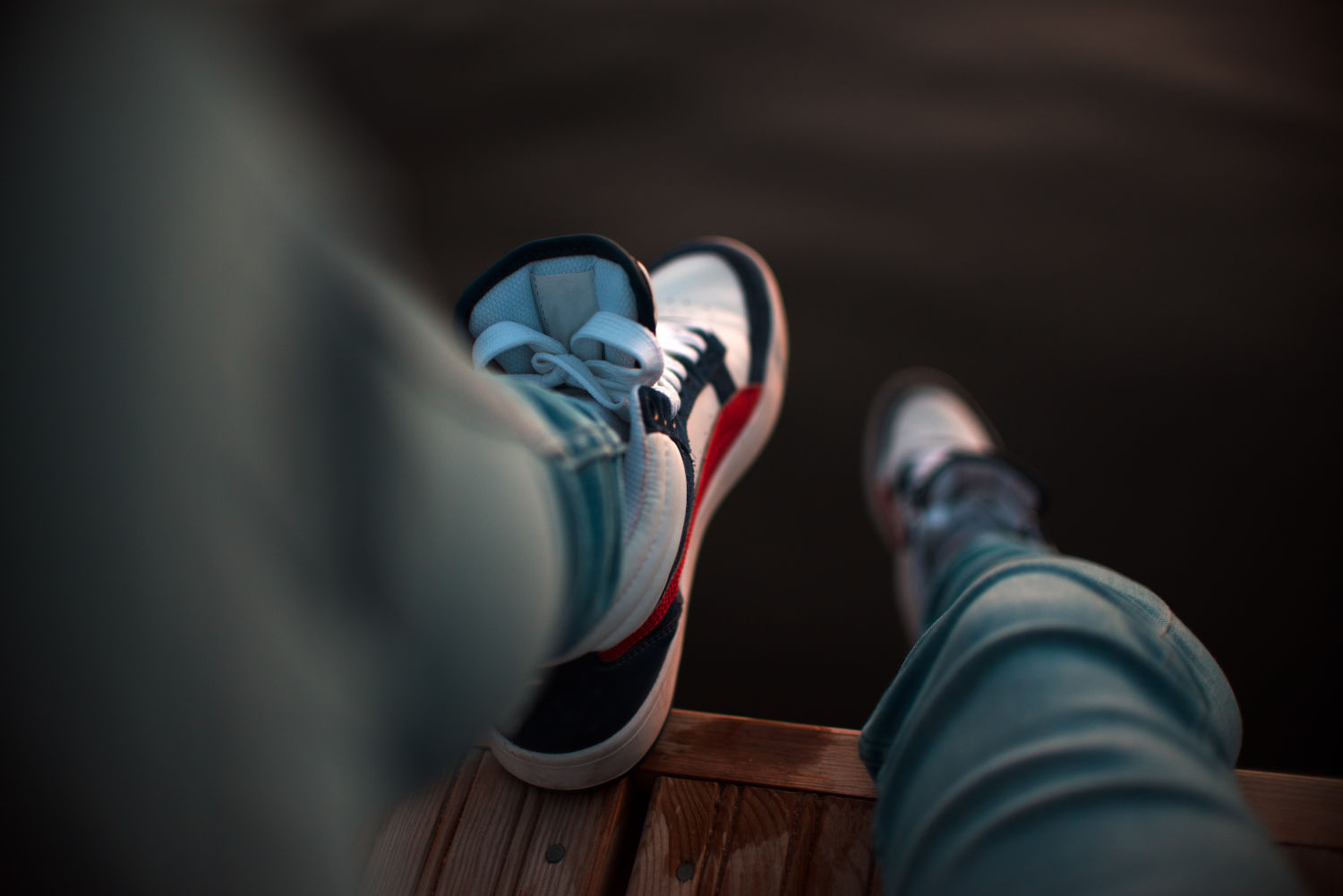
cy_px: 448
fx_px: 1306
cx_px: 672
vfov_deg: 37.9
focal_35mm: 35
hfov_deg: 54.4
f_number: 1.8
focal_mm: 35
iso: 160
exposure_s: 1/100
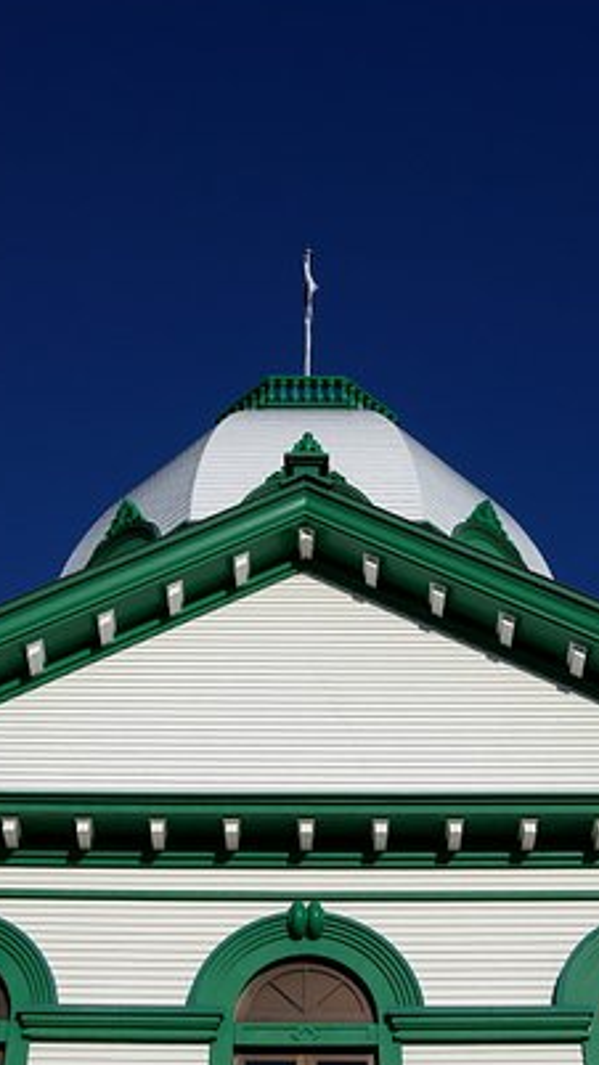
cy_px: 514
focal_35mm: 56
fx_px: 1582
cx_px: 289
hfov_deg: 21.4
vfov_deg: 37.2
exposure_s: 1/640
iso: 200
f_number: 10
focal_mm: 28
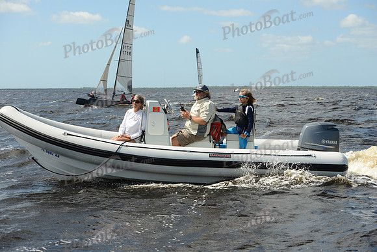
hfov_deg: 28.8
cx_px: 188
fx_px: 733
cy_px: 126
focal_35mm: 70
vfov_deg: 19.5
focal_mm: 70
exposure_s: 1/1000
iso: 250
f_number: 7.1
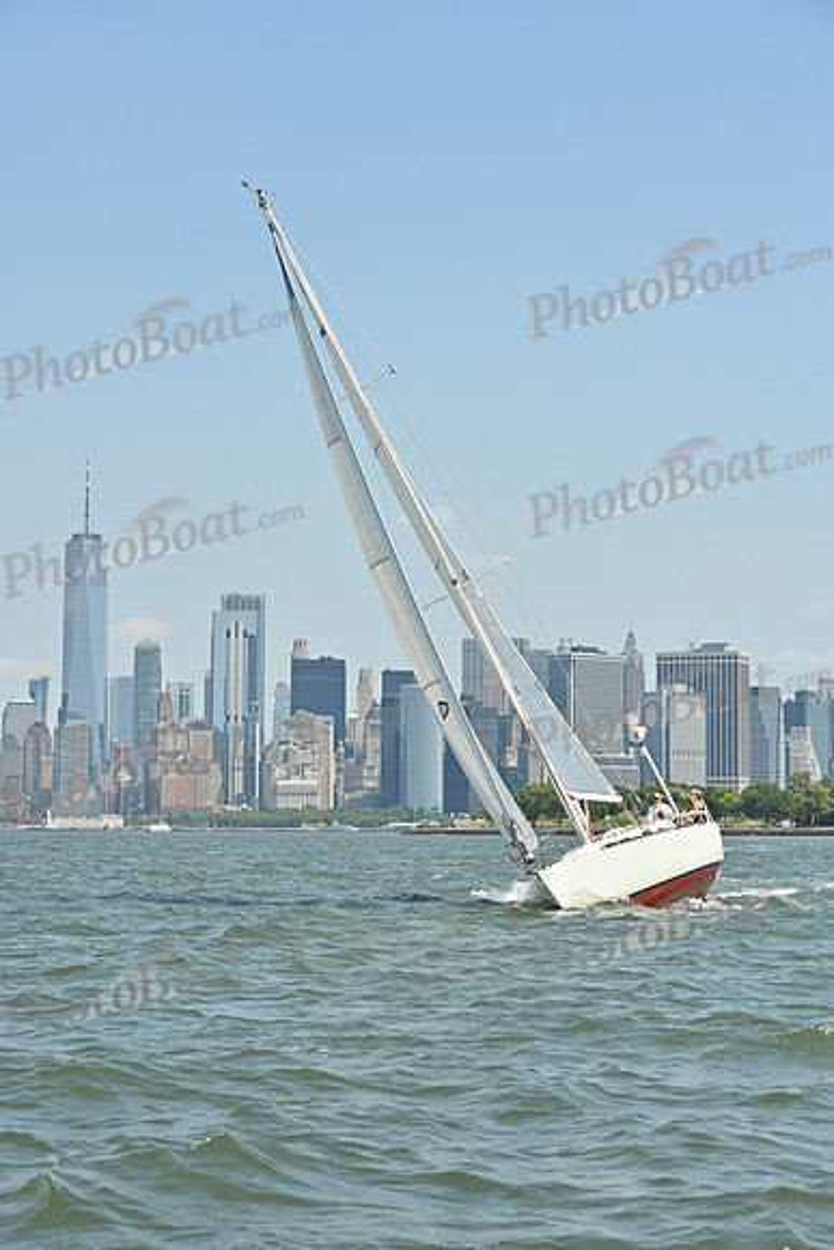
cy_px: 625
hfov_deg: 16.7
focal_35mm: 82
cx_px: 417
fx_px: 2848
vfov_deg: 24.8
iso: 320
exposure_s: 1/1250
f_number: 9
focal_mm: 82
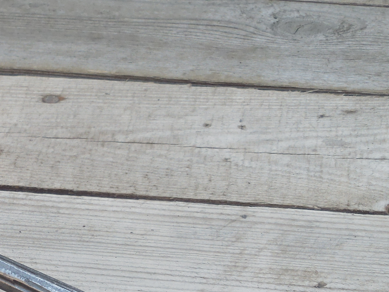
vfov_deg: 9.7
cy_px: 337
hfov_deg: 12.9
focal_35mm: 151
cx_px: -29
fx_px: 1697
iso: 125
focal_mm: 11
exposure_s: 1/160
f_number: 4.5
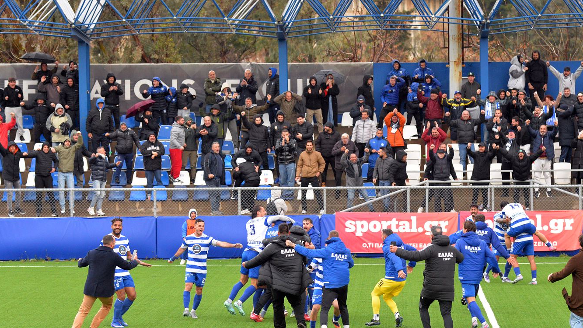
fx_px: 2334
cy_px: 212
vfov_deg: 8.0
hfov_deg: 14.2
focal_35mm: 151
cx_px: 271
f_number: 5
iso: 2500
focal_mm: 120
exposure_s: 1/1250
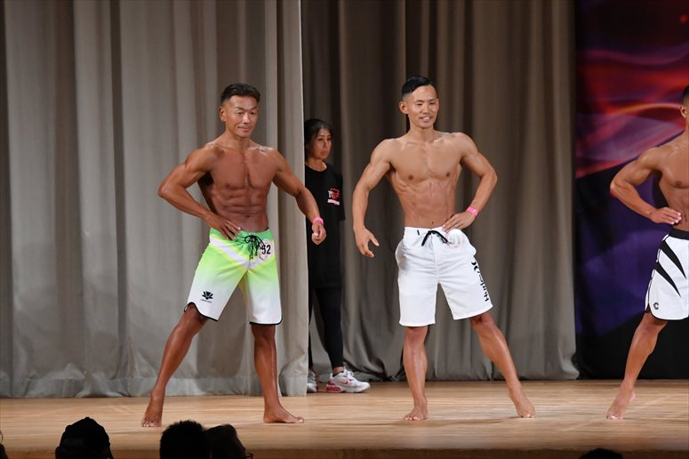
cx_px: 344
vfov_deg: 6.3
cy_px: 230
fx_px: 4151
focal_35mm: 217
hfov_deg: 9.5
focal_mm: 145
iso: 3200
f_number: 5.6
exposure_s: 1/400
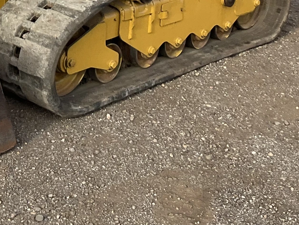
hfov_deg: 20.8
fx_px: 795
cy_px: -81
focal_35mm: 92
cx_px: 19
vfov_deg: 15.2
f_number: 1.8
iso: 25
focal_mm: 3
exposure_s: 1/842
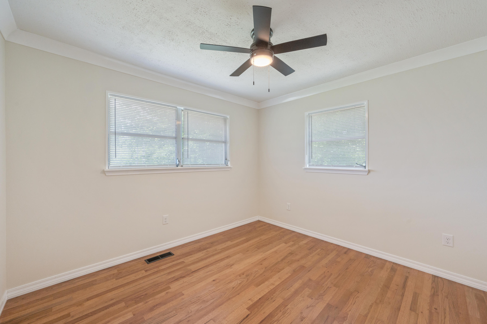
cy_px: 162
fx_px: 189
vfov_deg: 81.1
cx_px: 244
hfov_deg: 104.3
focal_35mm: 14
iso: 800
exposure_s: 1/40
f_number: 9
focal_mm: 14
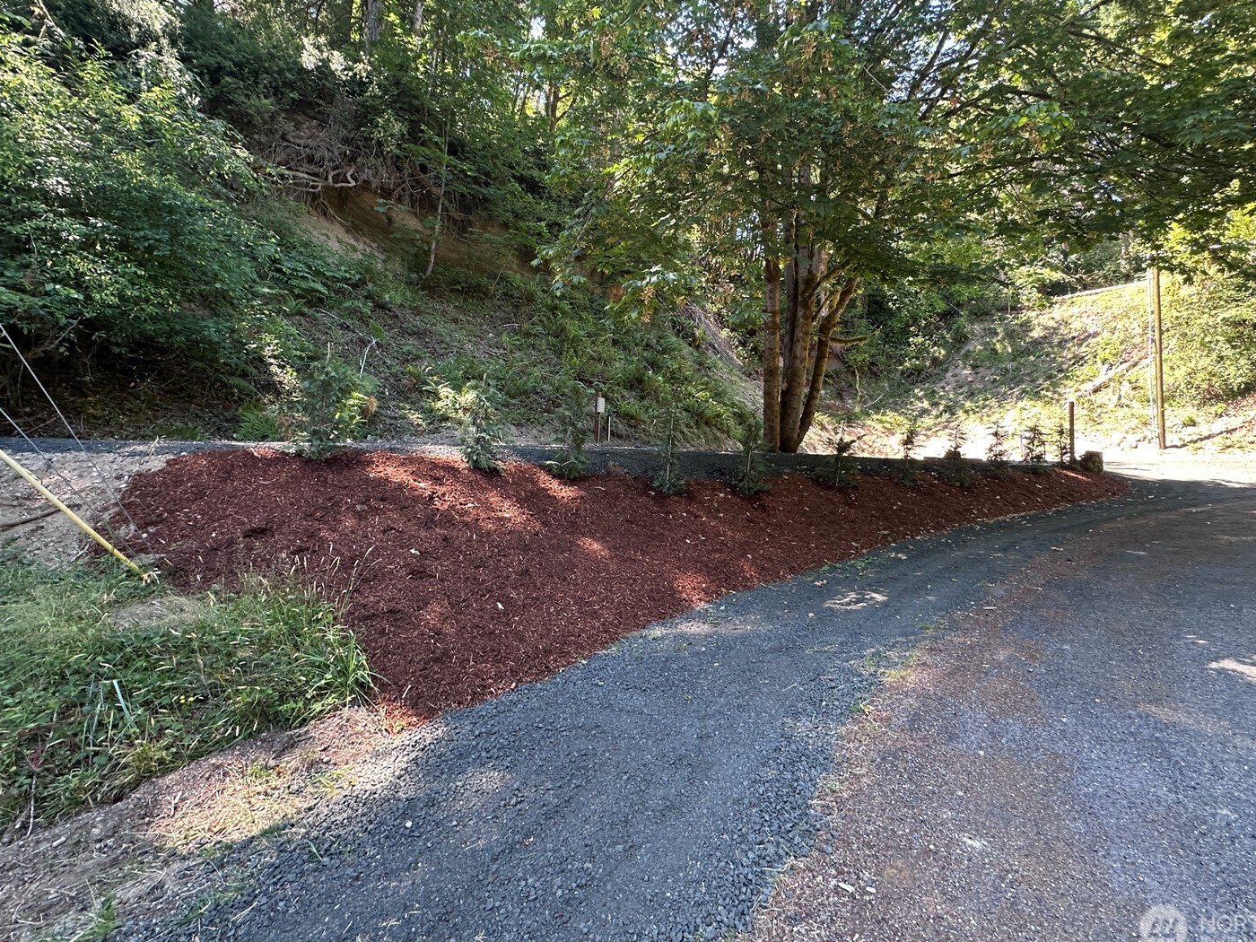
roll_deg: -2.4
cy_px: 427
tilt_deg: +5.4
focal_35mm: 16
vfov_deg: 77.9
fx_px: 581
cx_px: 654
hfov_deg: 94.4
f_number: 2.2
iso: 160
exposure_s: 1/99
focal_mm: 2.22
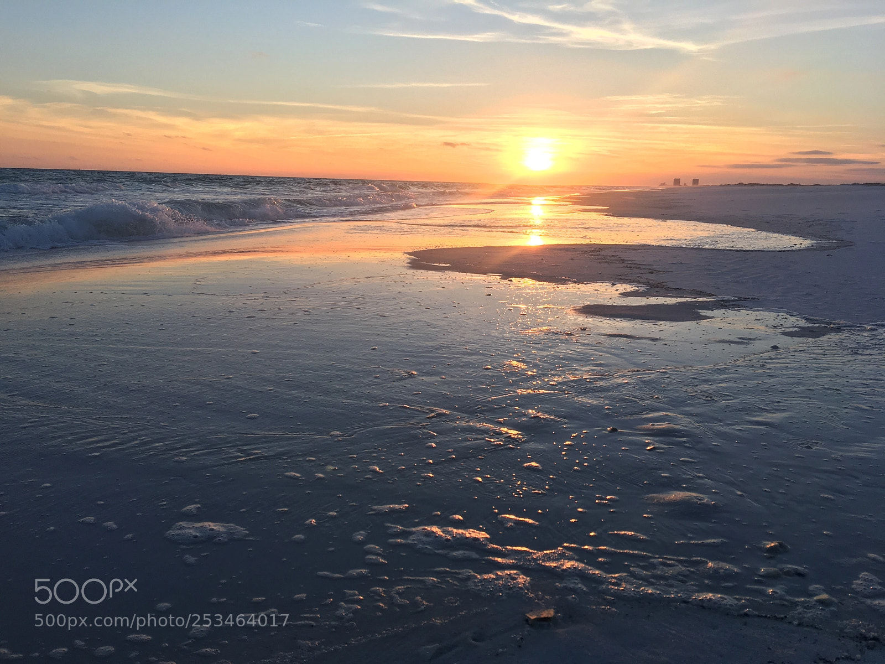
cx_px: 442
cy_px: 332
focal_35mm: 29
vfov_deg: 48.2
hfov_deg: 61.7
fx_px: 741
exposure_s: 1/381
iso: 25
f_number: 2.2
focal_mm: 4.15
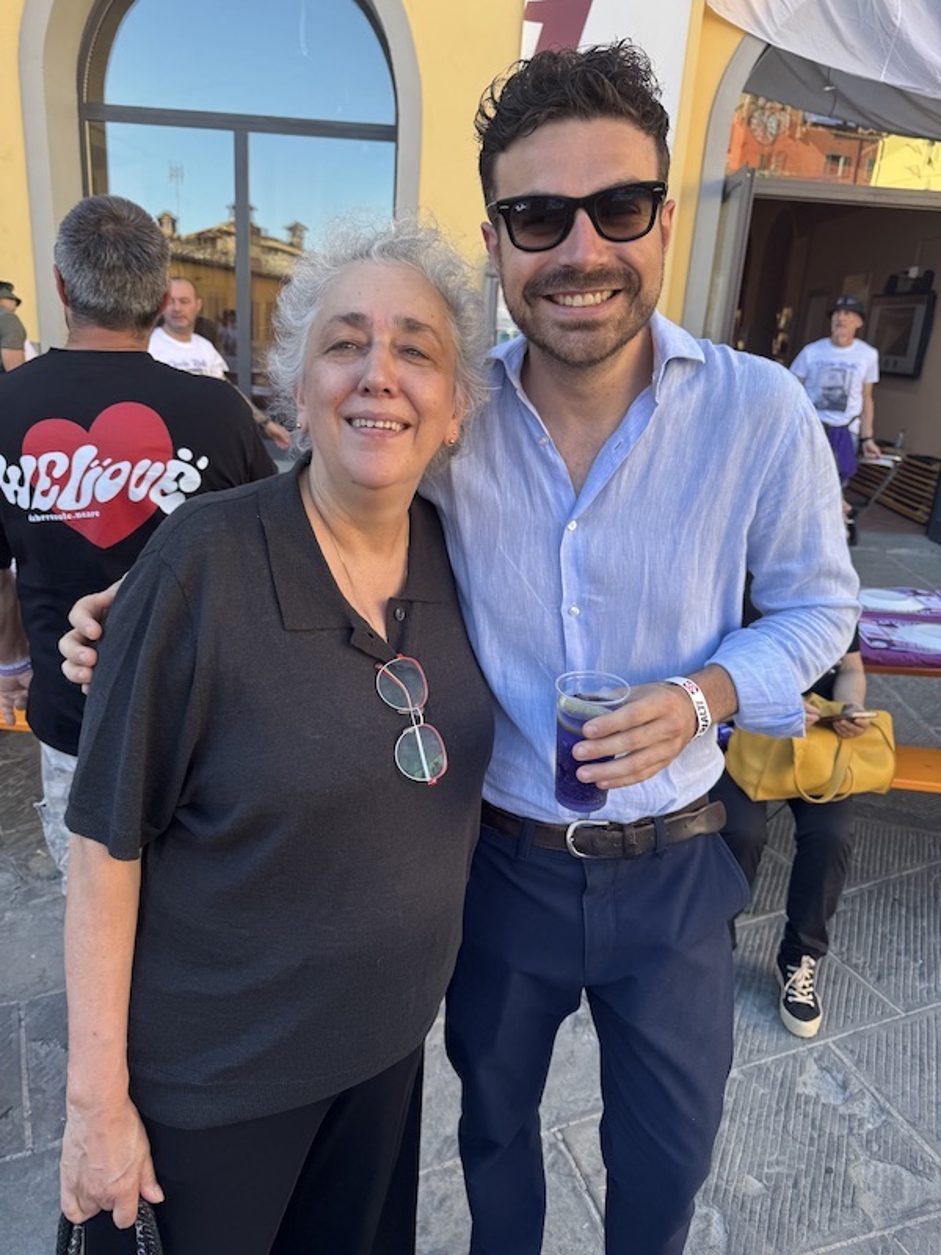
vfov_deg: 71.6
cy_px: 628
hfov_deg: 56.8
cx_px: 470
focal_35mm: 24
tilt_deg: -18.6
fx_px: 870
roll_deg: -4.1
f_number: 1.78
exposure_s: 1/414
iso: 80
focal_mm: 6.76
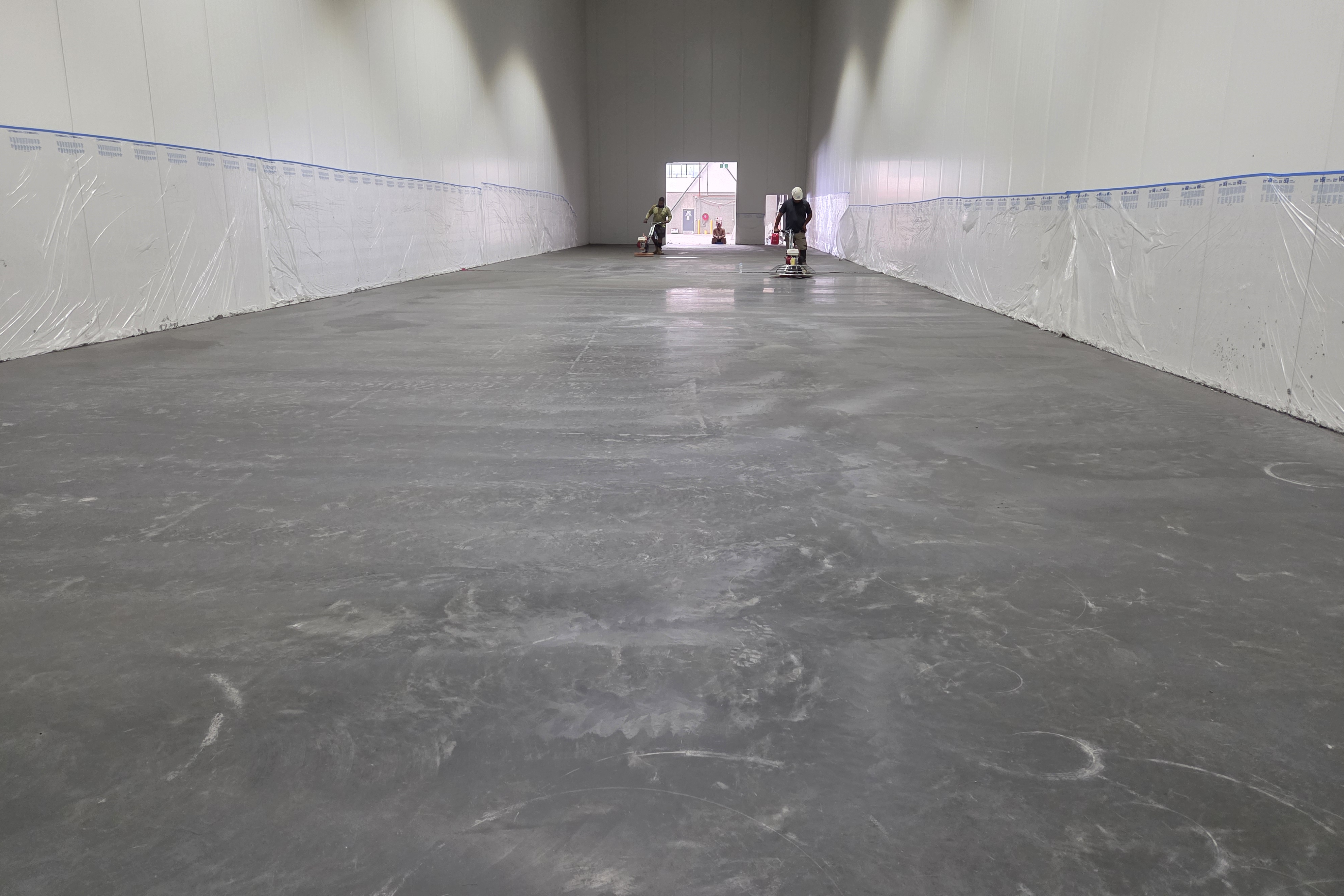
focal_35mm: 24
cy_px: 409
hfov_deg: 73.7
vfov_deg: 53.1
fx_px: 896
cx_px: 672
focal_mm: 5.4
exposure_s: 1/100
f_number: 1.8
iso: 500
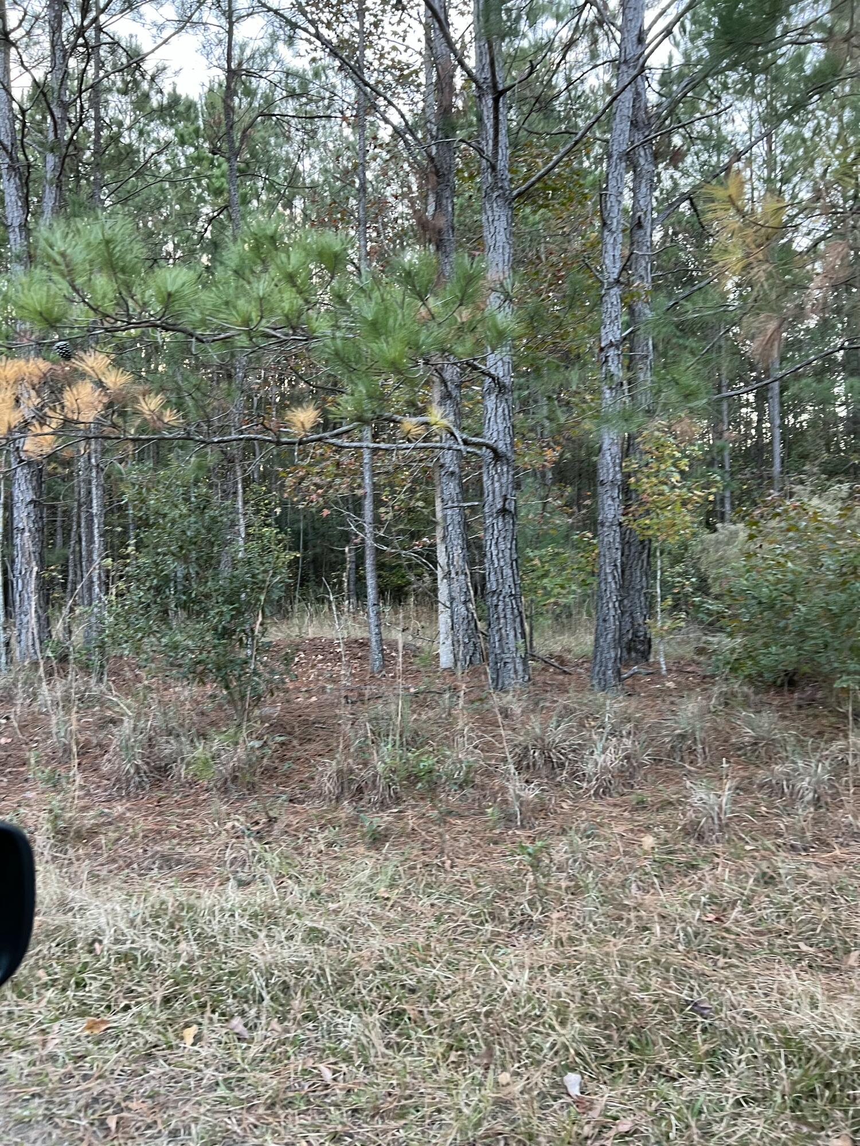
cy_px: 573
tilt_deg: +0.1
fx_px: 861
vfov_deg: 67.3
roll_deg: -0.3
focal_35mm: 26
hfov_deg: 53.1
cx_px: 430
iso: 125
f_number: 1.5
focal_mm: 5.7
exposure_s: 1/60
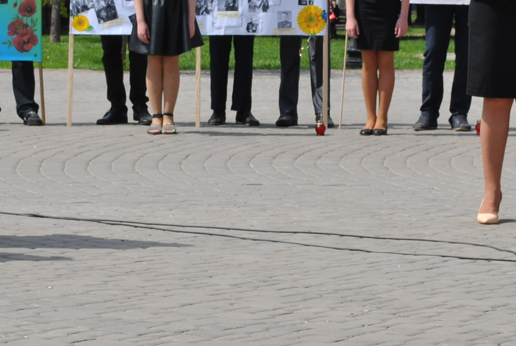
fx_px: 2921
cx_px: 267
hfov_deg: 10.1
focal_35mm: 204
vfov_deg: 6.8
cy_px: 88
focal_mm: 45
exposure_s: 1/250
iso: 100
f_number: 8
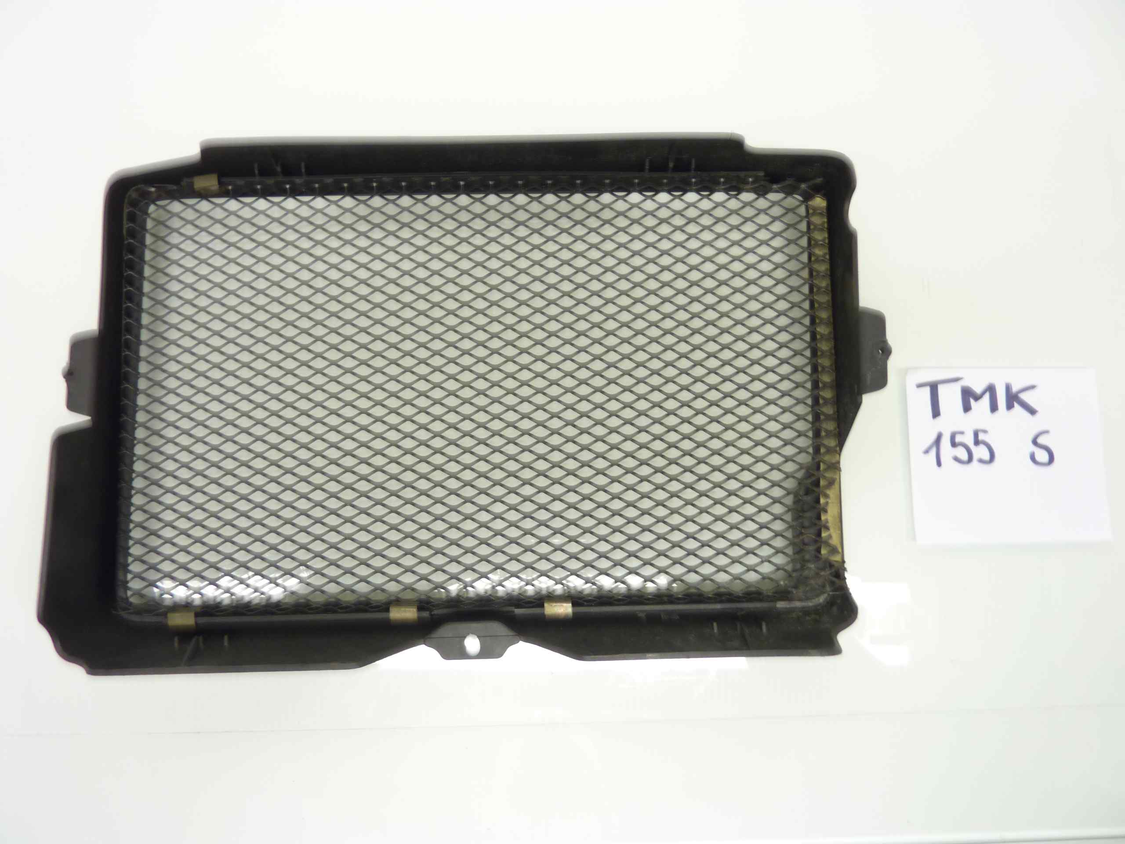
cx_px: 562
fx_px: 812
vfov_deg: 54.9
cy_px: 422
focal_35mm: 25
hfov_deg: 69.4
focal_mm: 4.1
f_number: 3.3
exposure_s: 1/15
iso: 80
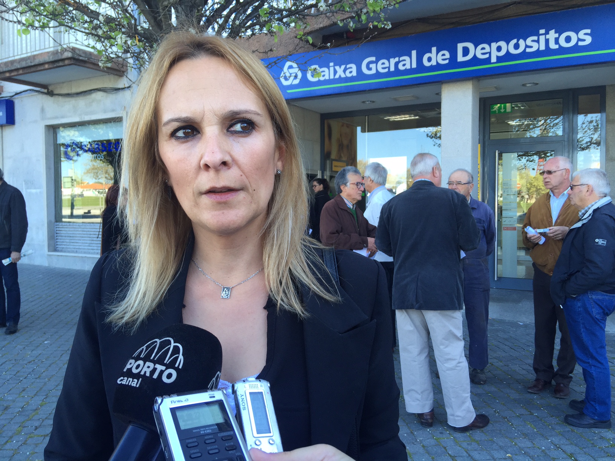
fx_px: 515
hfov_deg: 61.7
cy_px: 230
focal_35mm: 29
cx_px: 308
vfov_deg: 48.2
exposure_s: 1/100
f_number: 2.2
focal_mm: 4.15
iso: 32
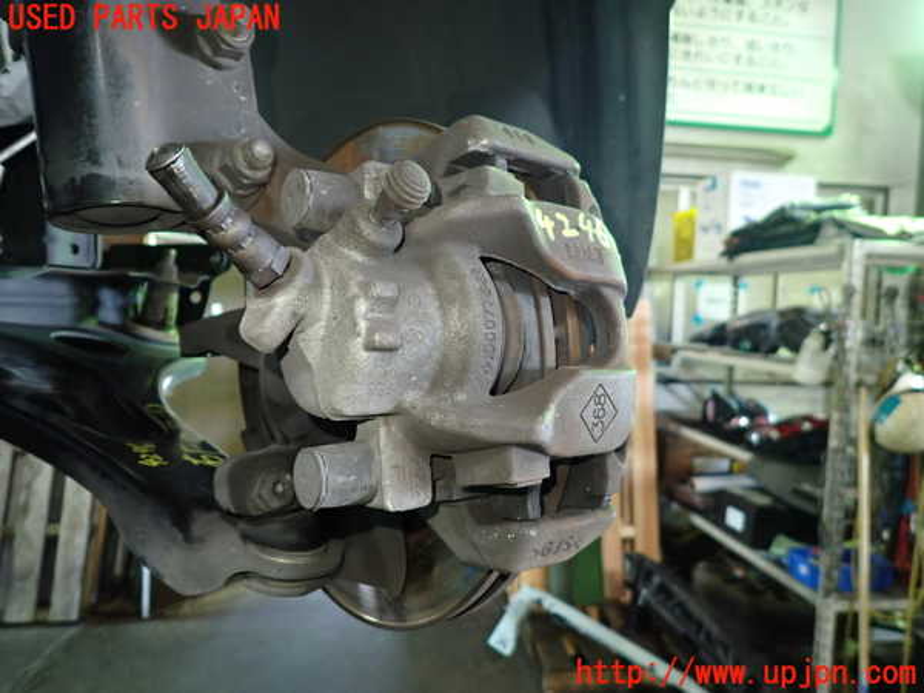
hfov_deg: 69.4
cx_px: 462
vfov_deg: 54.9
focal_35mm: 25
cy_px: 346
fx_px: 667
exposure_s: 1/30
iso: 400
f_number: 2
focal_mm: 4.5
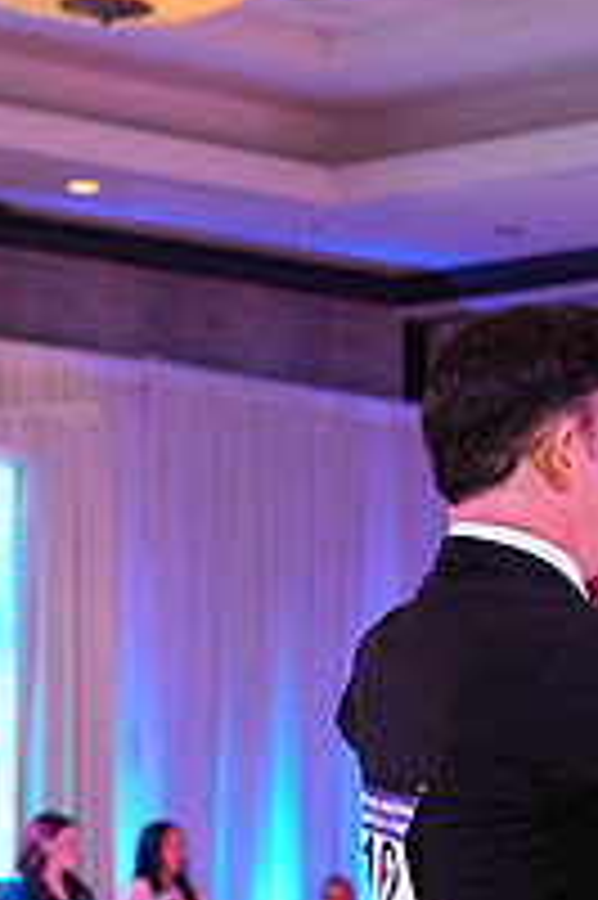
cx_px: 753
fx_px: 3769
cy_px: 1233
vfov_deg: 13.1
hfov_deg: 8.9
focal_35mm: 151
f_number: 4
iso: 2000
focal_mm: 52
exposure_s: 1/200
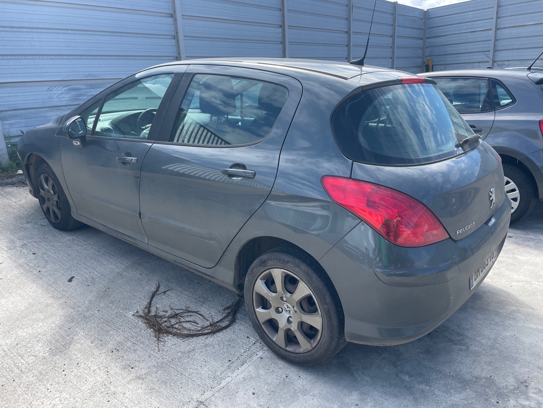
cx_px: 272
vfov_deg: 53.1
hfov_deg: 67.3
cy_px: 204
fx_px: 408
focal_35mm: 26
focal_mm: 4.2
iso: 32
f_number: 1.6
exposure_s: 1/1043
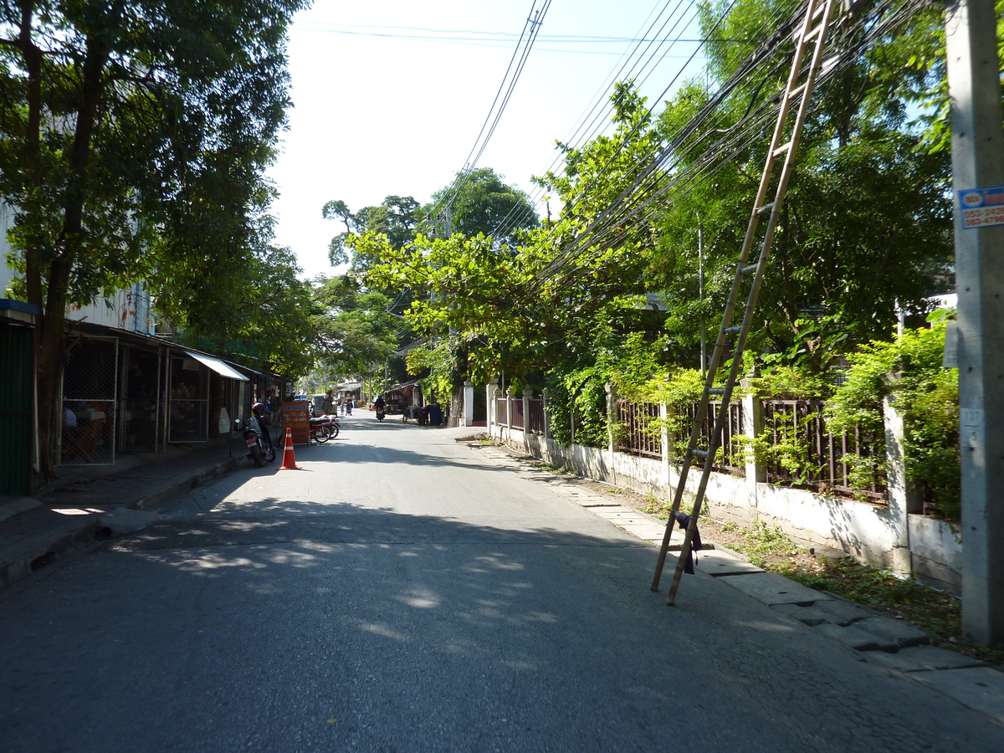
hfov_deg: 69.4
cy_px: 376
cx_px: 502
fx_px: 725
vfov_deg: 54.9
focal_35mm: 25
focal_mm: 4.1
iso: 80
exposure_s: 1/250
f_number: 4
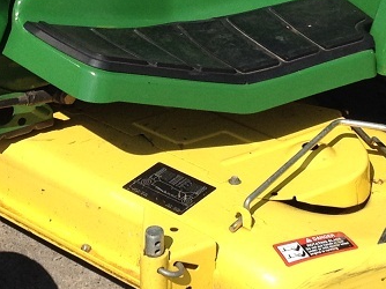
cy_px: -59
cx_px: 178
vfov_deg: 10.6
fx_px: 1527
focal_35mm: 137
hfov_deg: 14.4
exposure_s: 1/2045
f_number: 2.4
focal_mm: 4.28
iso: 64
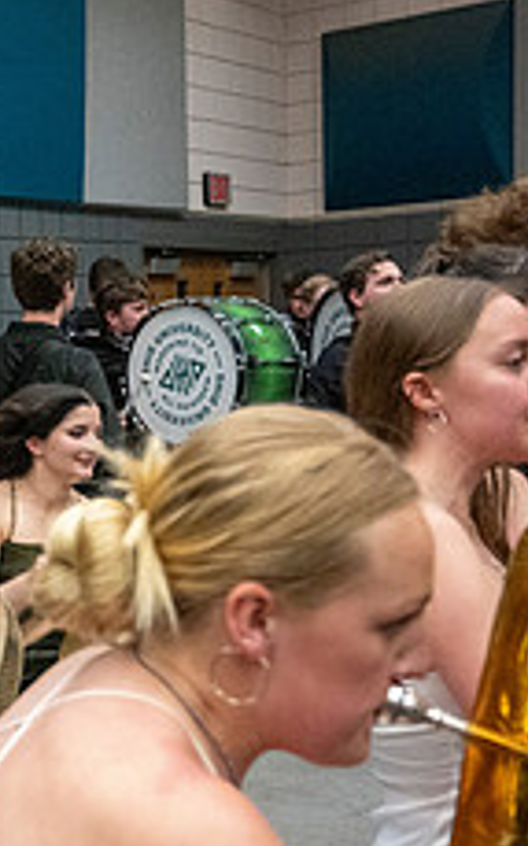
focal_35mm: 62
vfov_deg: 32.9
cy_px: 471
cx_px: -284
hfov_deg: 18.4
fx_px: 1428
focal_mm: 24
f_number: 4
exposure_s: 1/500
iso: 10000
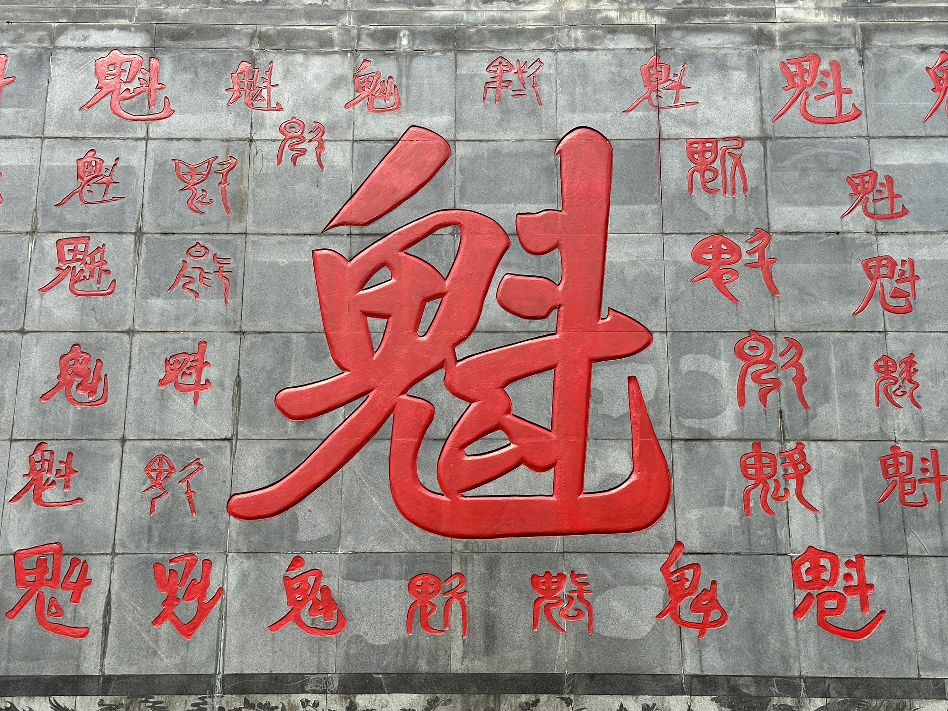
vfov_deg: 30.3
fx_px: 1315
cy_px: 356
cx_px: 474
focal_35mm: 48
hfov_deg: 39.7
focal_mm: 6.86
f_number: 1.78
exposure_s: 1/3367
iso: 64
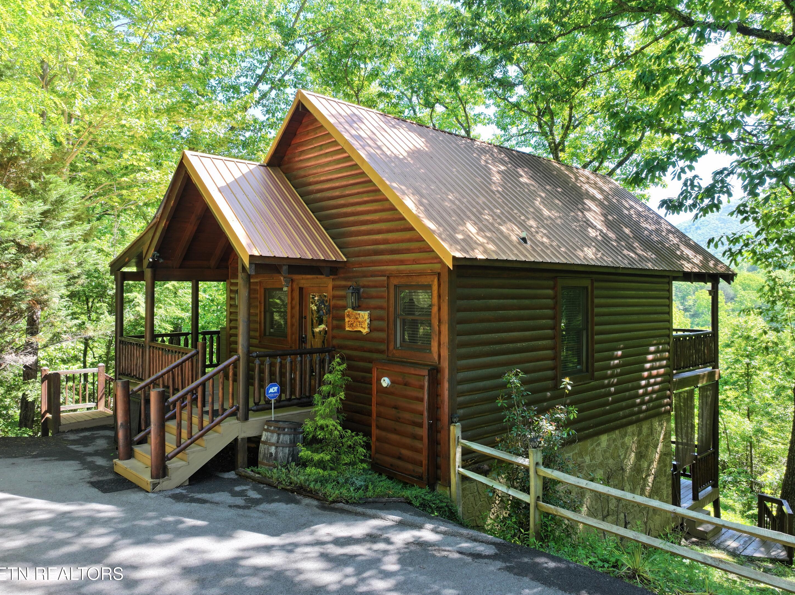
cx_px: 408
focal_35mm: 25
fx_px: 574
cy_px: 292
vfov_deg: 54.8
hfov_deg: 69.4
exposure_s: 1/320
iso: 400
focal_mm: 12.29
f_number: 2.8
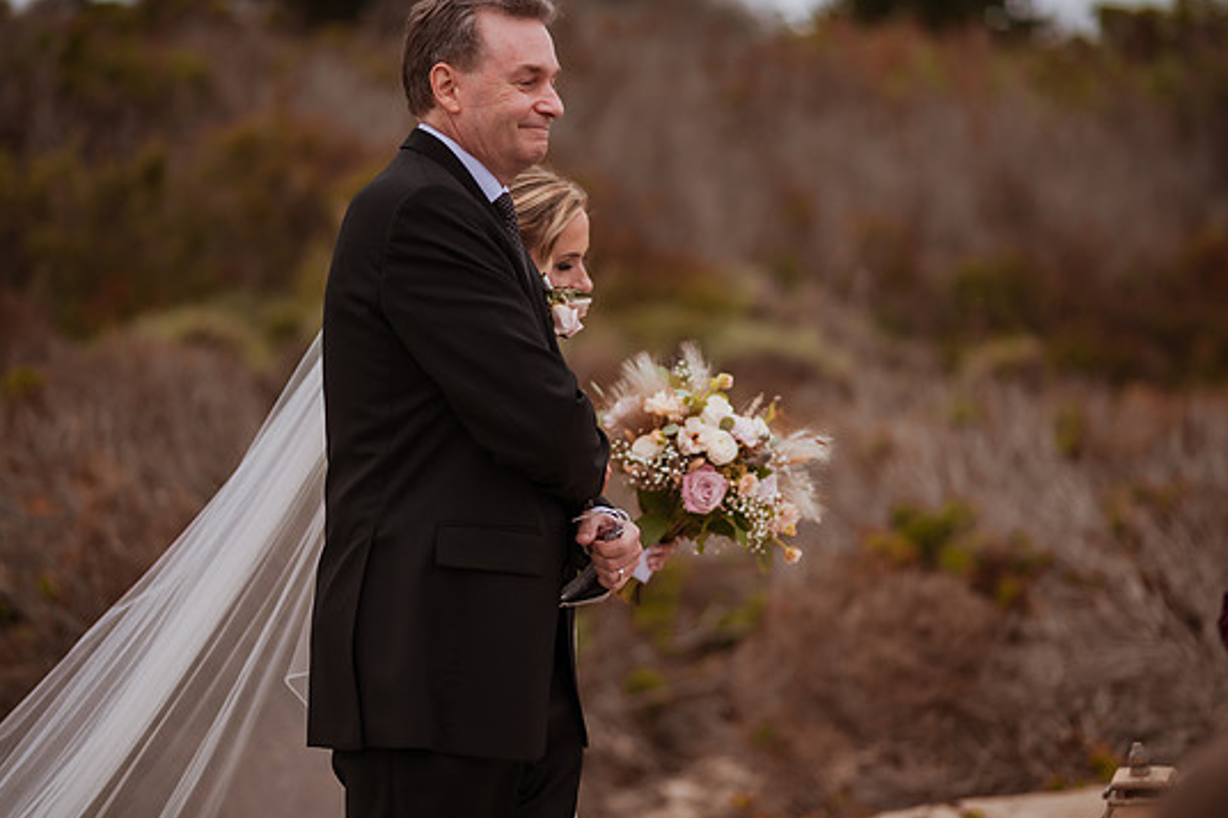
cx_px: 614
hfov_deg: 22.1
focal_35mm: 92
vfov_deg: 14.9
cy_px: 392
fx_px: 3137
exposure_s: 1/1000
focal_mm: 85
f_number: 1.8
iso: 200
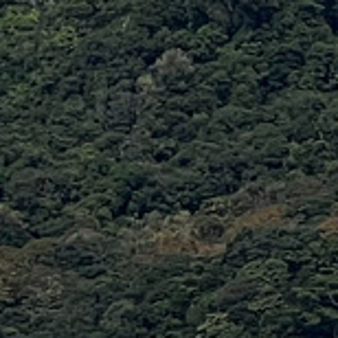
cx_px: 408
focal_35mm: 707
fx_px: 7810
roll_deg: +0.0
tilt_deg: +3.1
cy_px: 219
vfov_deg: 2.5
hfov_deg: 2.5
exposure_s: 1/943
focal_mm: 9
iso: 32
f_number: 2.8
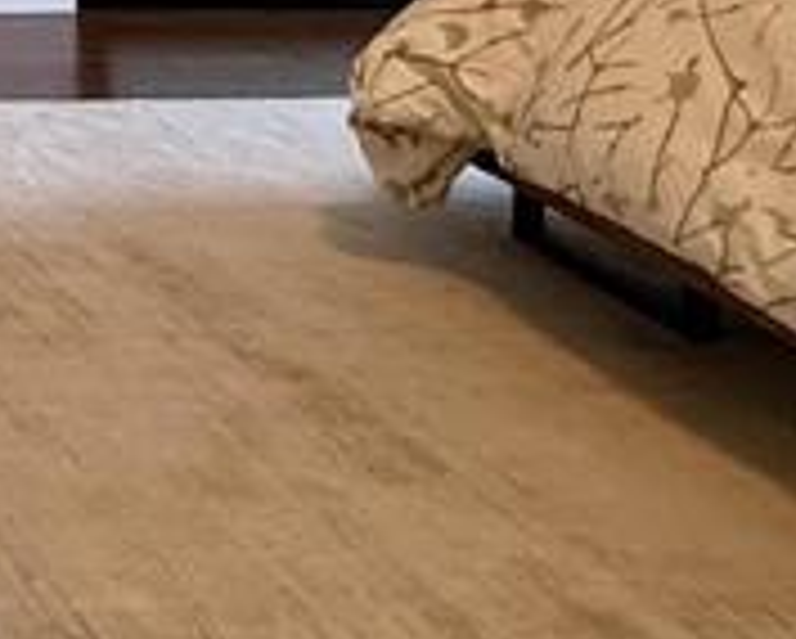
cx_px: -778
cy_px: -464
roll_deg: +0.5
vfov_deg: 16.6
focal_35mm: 79
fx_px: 1863
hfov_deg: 17.5
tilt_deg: -1.3
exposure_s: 1/60
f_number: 2.2
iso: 250
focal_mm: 2.22
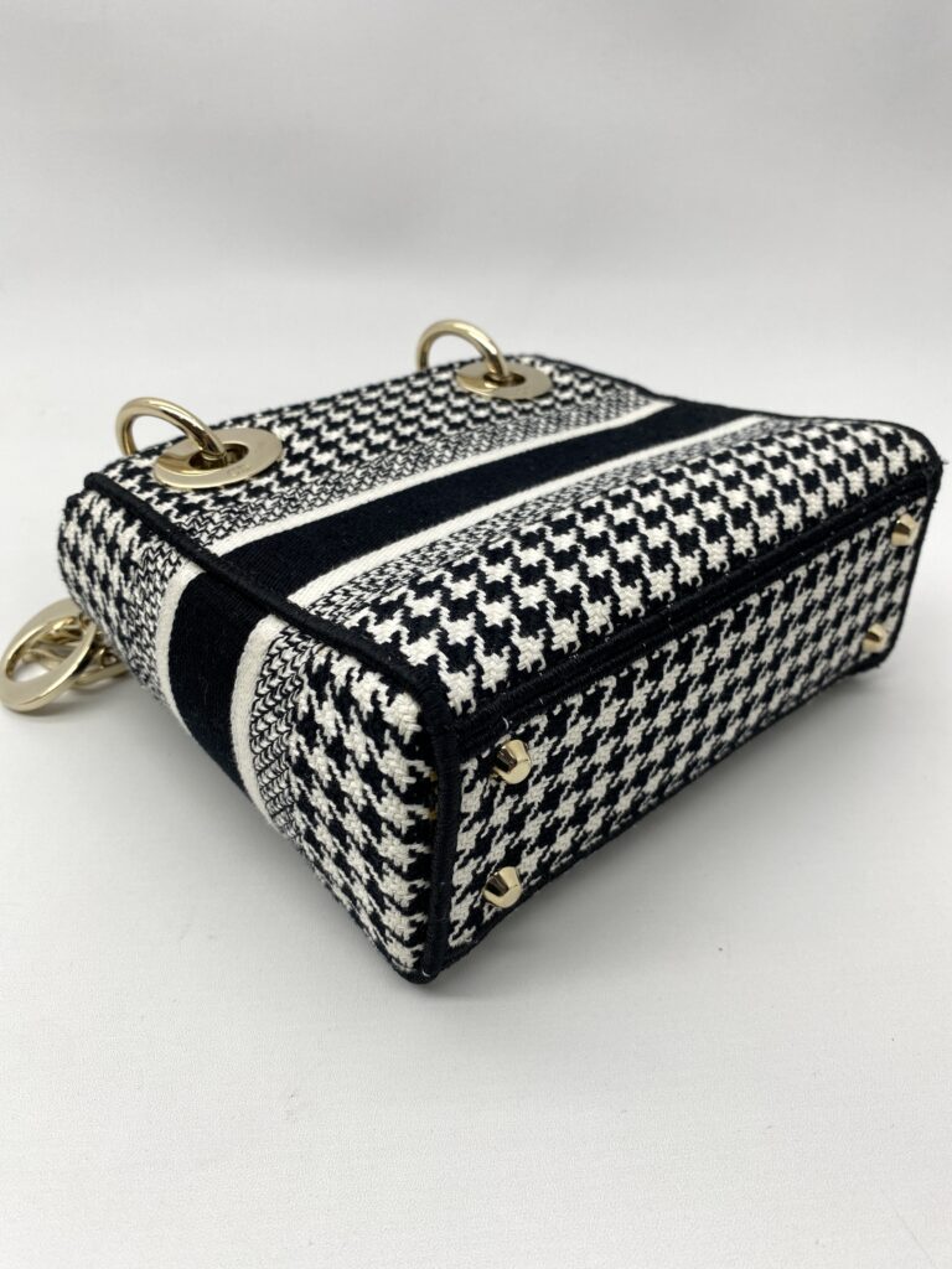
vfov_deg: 67.3
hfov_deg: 53.1
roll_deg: -1.0
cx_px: 476
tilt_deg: -32.6
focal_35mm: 26
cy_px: 634
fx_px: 953
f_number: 1.8
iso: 32
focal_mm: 4.25
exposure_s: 1/102
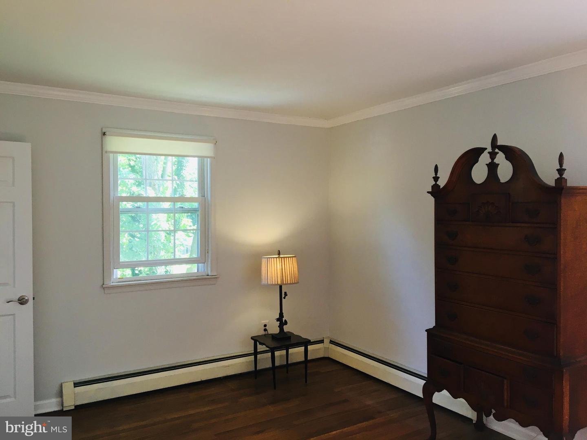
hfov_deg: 61.6
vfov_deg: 48.3
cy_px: 220
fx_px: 492
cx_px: 294
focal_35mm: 29
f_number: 2.2
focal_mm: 4.15
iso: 32
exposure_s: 1/30
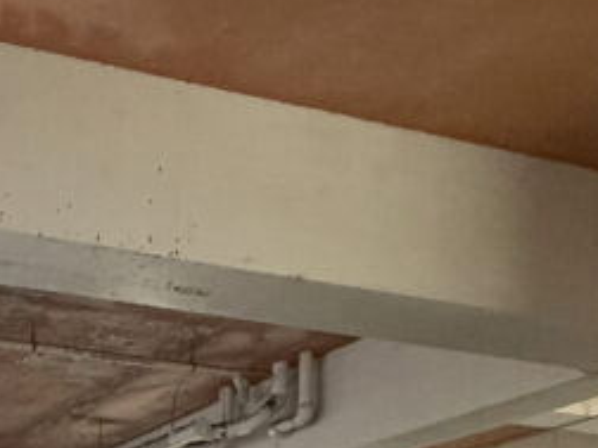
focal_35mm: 57
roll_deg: -1.2
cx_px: -247
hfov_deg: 26.6
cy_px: 740
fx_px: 985
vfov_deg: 20.4
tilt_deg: -0.2
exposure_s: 1/60
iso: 640
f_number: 2.2
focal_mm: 2.22
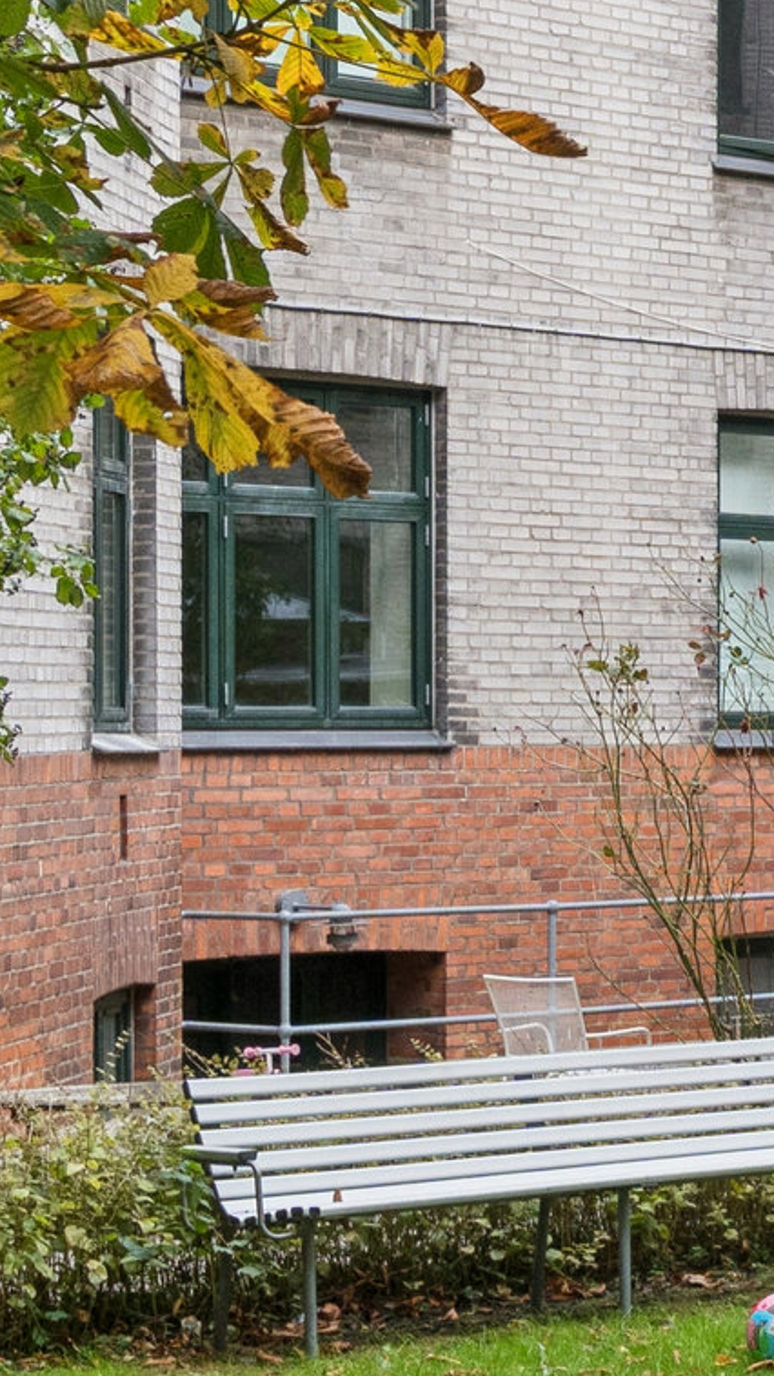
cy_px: 742
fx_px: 4089
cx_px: 2182
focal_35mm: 112
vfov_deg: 19.1
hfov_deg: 9.1
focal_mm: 18
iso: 400
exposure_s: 1/50
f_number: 7.1
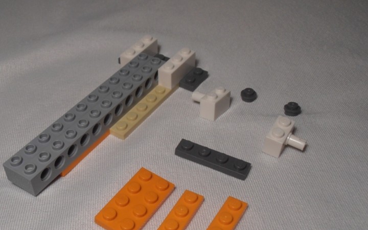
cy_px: 147
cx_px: 148
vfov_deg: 26.2
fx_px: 491
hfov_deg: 40.9
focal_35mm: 49
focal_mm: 6.61
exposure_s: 1/50
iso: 80
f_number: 3.9
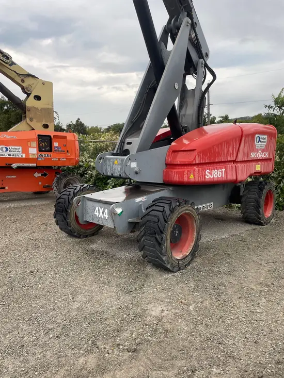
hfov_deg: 53.1
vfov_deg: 67.3
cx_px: 142
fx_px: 284
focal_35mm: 26
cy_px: 189
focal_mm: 4.2
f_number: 1.6
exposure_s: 1/316
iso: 32
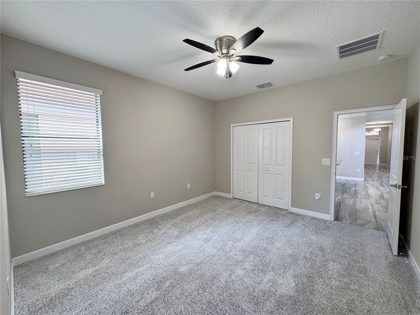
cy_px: 158
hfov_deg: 102.1
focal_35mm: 14
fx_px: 170
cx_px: 210
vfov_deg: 85.7
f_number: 2.2
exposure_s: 1/60
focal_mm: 2.22
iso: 160
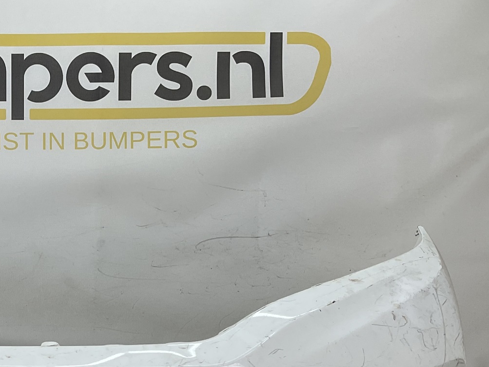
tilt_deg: -6.0
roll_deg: -1.4
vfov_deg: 24.6
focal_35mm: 58
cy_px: 321
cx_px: 16
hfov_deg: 31.1
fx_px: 819
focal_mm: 3
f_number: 1.8
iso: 16
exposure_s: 1/164
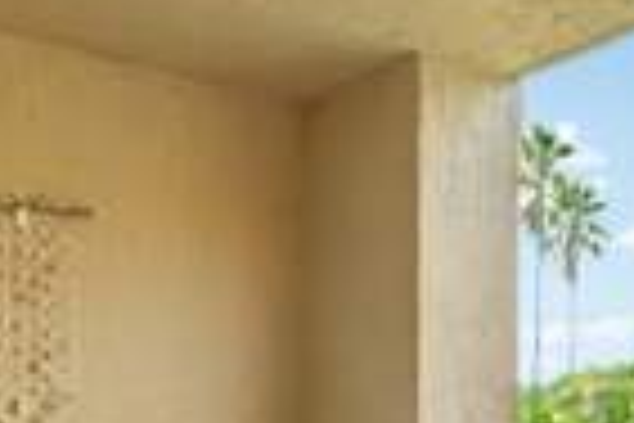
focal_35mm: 51
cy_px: 443
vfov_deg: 25.0
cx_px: 481
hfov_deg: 37.8
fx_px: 898
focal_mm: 10
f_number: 7.1
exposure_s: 1/450
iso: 1600
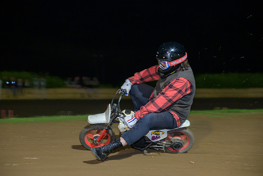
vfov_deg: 20.6
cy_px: 88
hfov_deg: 30.5
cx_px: 132
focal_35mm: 66
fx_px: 482
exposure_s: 1/50
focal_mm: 66
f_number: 2.8
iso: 3200
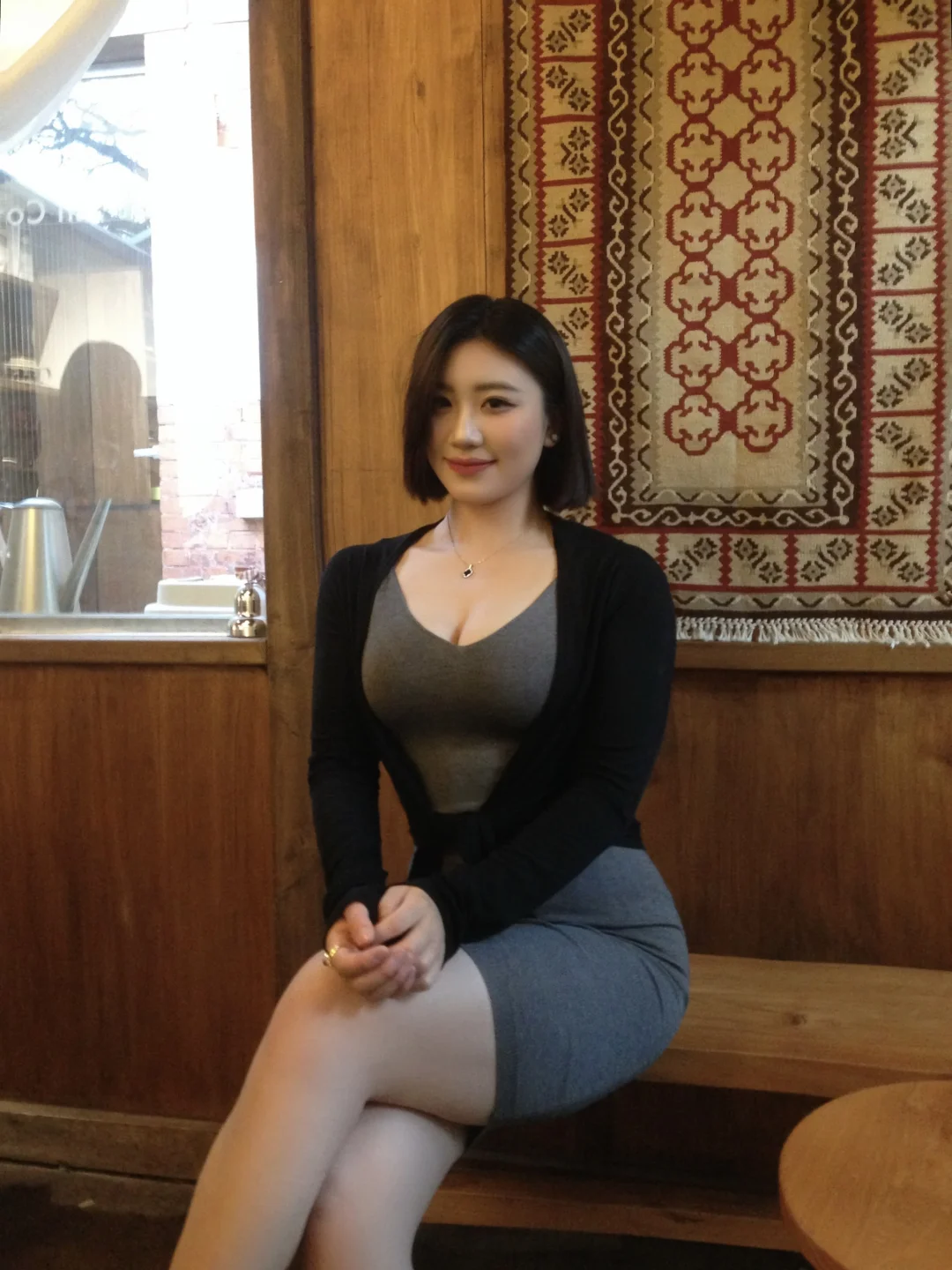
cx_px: 476
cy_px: 635
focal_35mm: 33
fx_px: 1210
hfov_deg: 42.9
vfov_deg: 55.4
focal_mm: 4.12
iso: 400
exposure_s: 1/17
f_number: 2.4
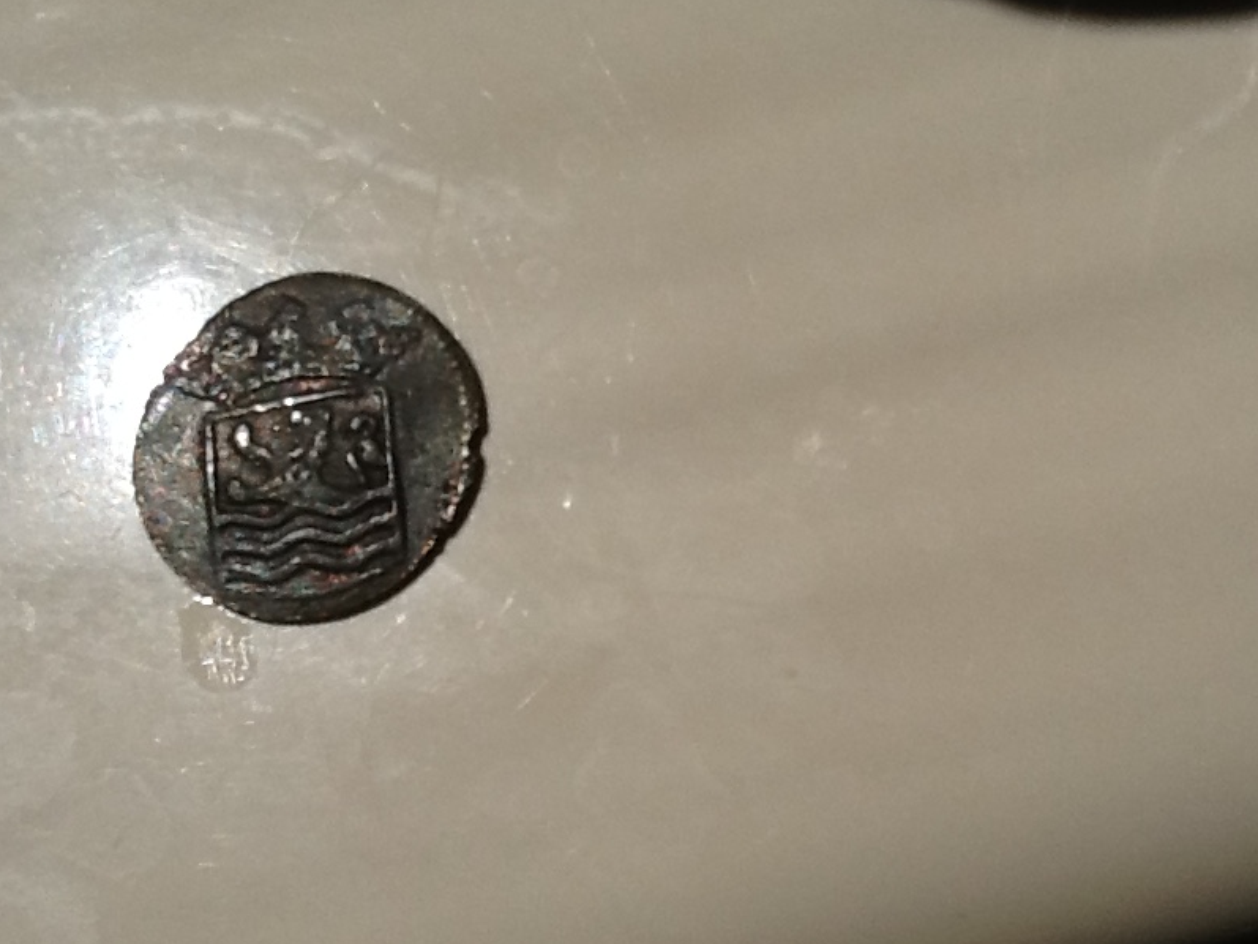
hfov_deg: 36.1
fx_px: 1926
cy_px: 474
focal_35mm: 53
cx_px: 715
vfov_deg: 27.5
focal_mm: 2.03
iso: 40
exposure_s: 1/3344
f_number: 2.4
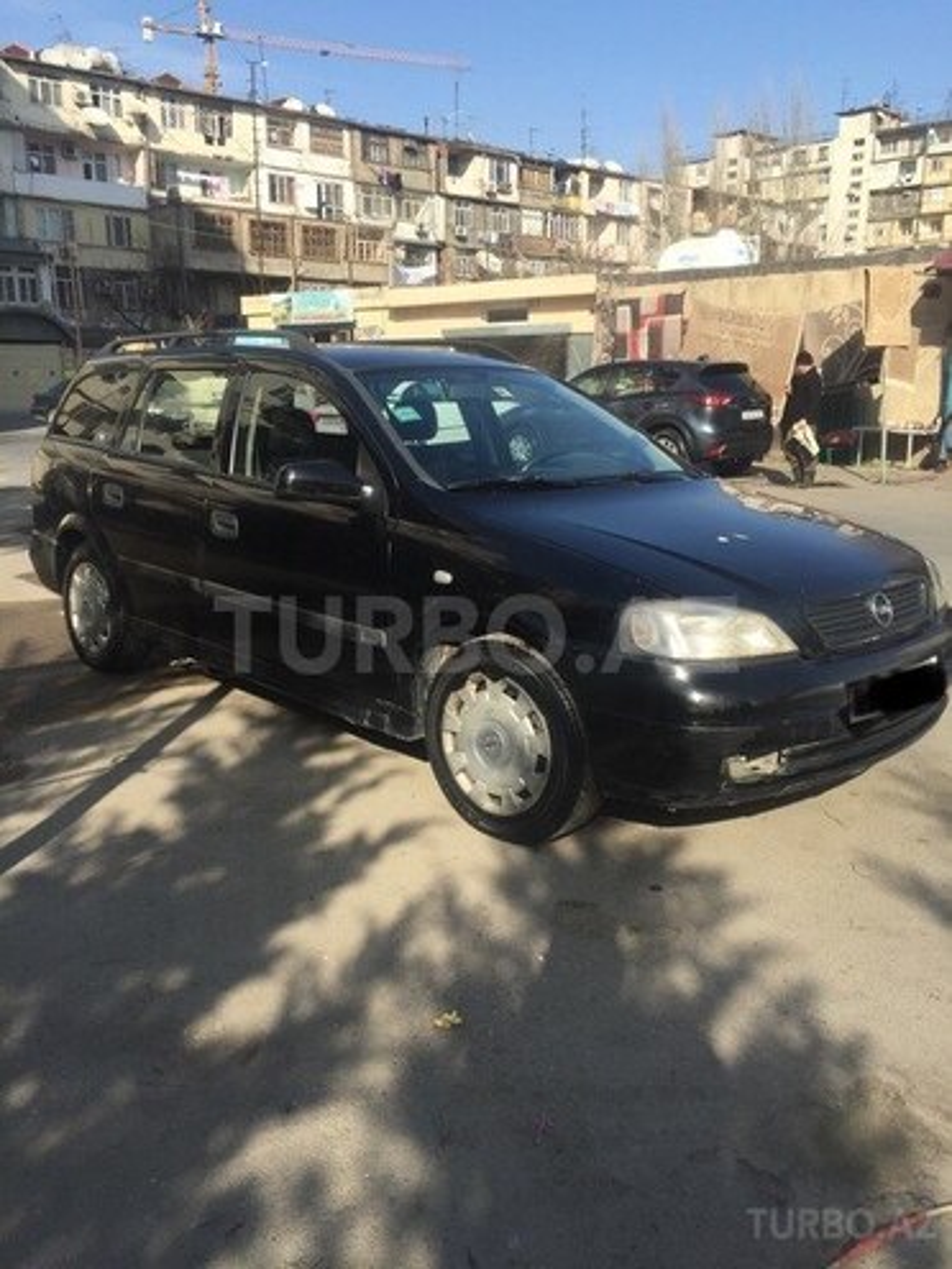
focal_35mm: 29
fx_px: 1063
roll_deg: +0.0
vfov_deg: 61.7
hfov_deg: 48.2
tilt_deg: -12.2
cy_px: 634
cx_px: 476
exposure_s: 1/1582
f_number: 2.2
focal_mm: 4.15
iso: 32
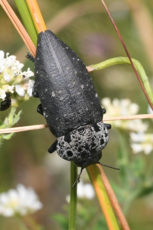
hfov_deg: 8.7
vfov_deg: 13.0
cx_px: 76
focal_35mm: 158
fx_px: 1005
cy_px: 115
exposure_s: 1/60
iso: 100
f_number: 29
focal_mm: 105
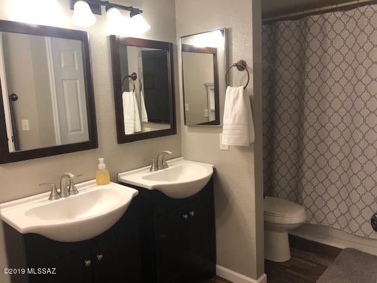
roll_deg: +2.9
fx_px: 305
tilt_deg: -8.2
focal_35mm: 28
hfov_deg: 63.4
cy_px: 142
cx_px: 188
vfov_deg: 49.7
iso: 40
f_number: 1.8
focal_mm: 4
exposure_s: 1/24
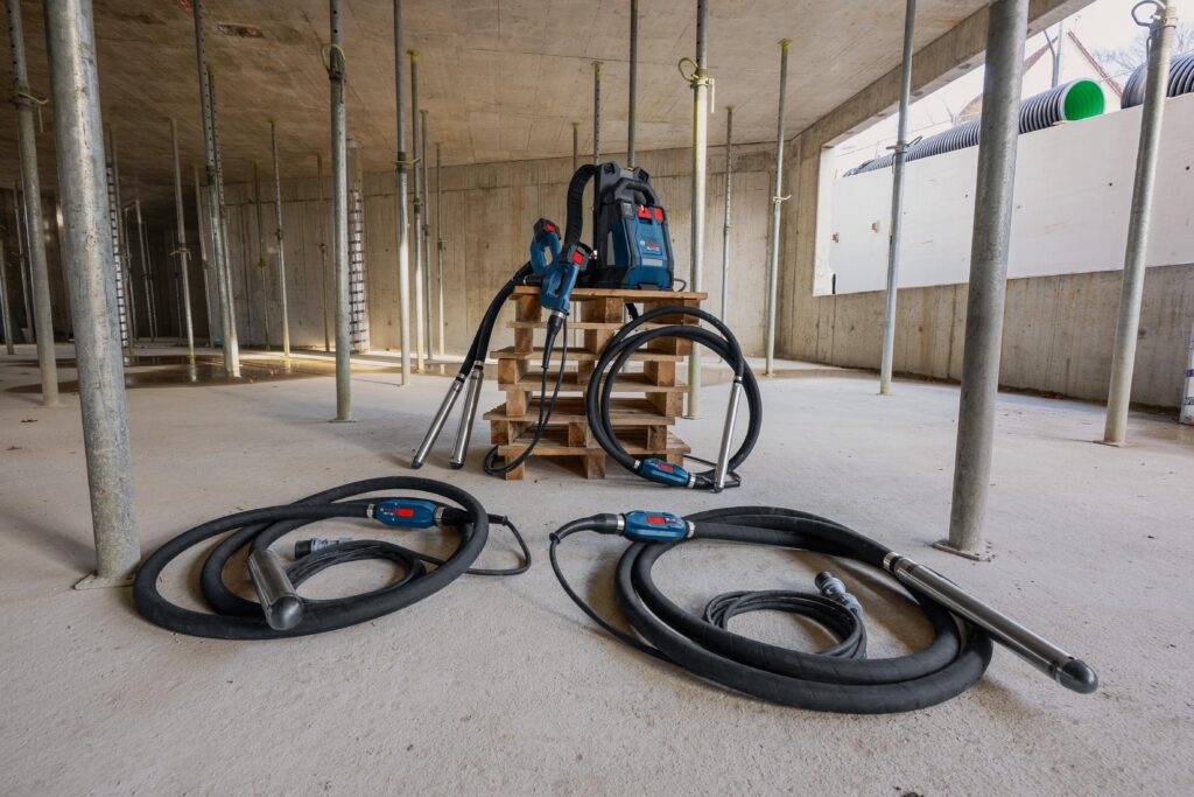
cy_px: 398
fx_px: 564
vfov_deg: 70.5
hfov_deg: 93.3
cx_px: 597
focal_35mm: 17
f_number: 8
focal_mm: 17
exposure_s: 1/40
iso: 800
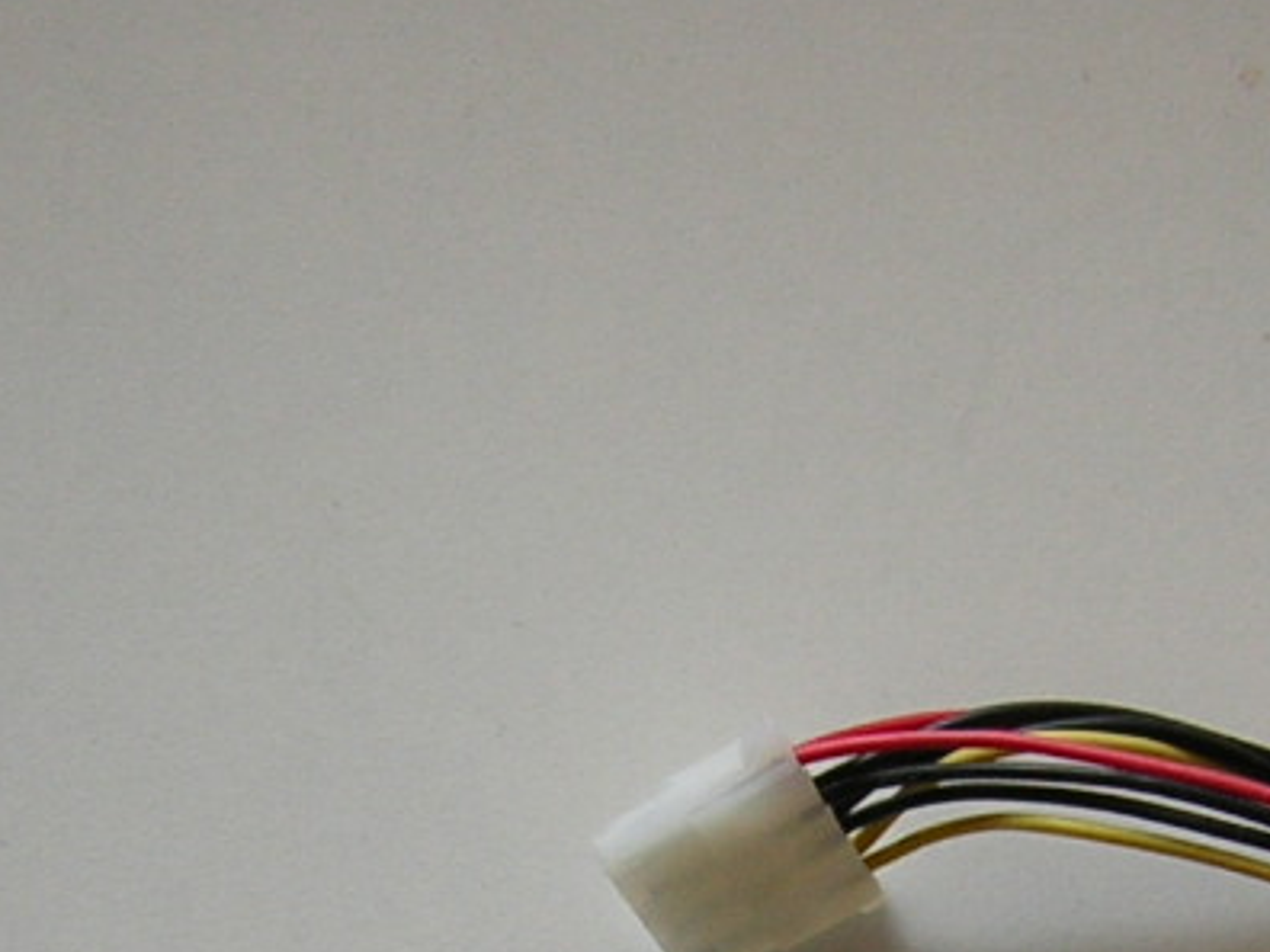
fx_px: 3412
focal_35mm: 93
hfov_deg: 20.8
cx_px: 1020
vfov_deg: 15.3
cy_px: 1148
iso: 50
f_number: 2.6
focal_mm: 4.7
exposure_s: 1/64.3
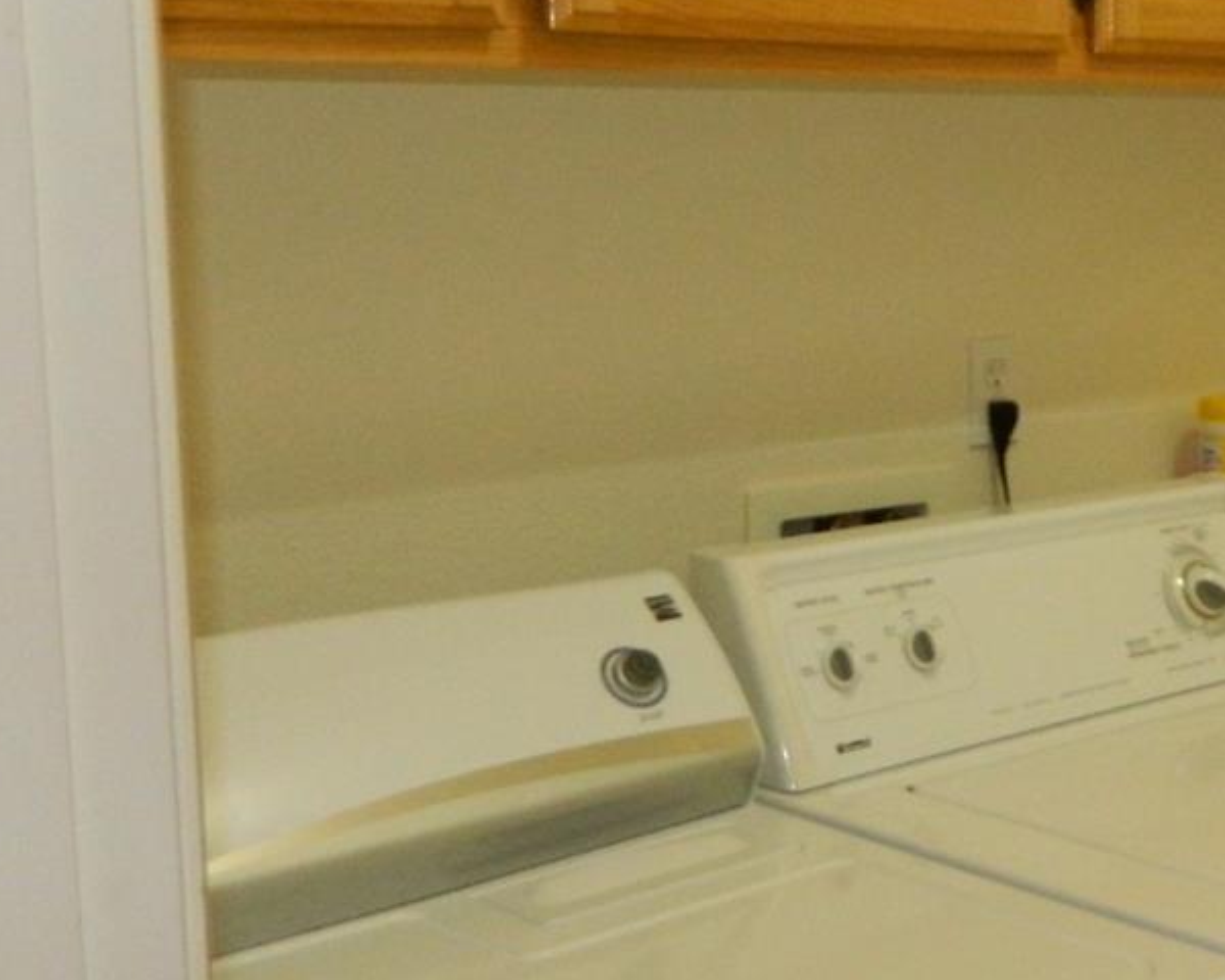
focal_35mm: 61
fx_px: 2212
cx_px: 1303
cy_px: 498
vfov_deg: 25.0
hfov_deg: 28.5
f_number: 3.1
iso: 400
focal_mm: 4.5
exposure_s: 1/30
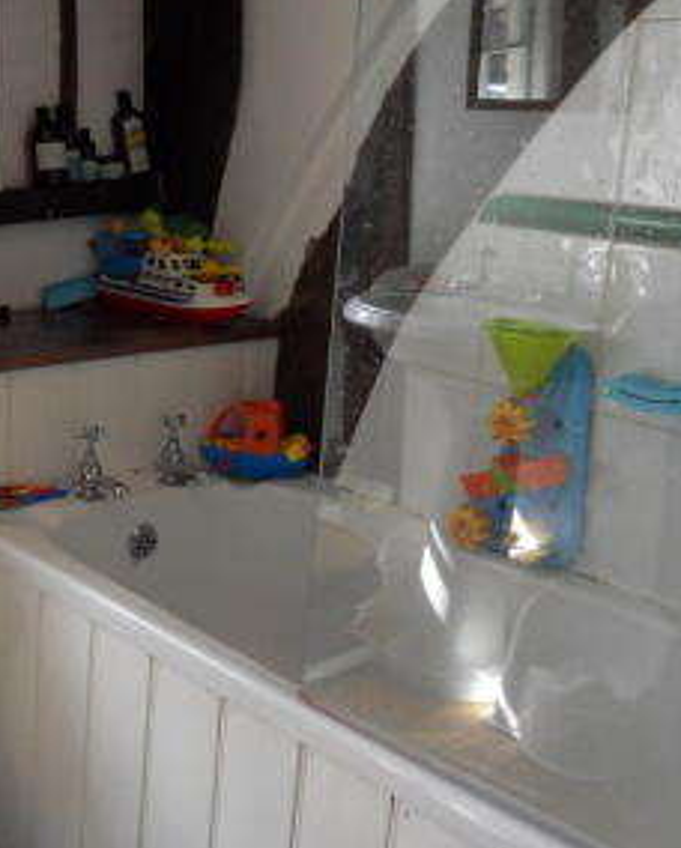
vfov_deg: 38.7
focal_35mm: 48
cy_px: 402
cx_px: 49
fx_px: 1207
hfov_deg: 30.0
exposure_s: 1/30
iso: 100
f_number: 3.3
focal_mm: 4.2
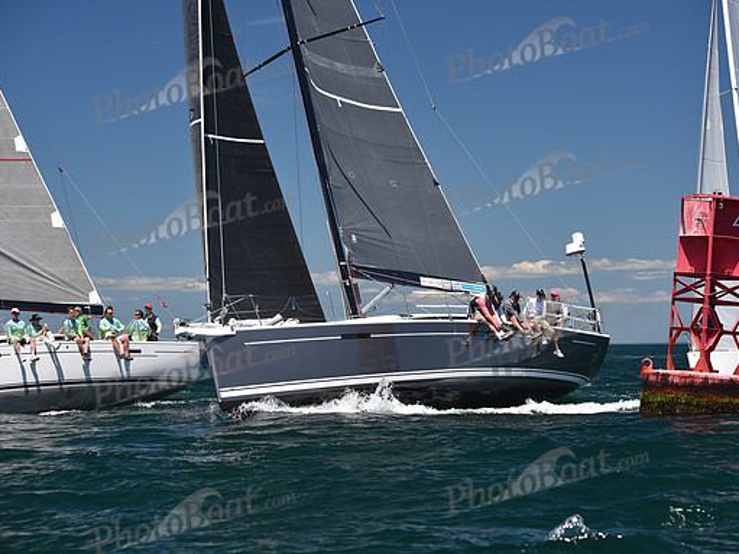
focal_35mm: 107
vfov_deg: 13.8
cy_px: 276
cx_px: 372
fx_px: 2284
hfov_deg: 18.4
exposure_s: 1/800
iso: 250
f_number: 5.6
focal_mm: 98
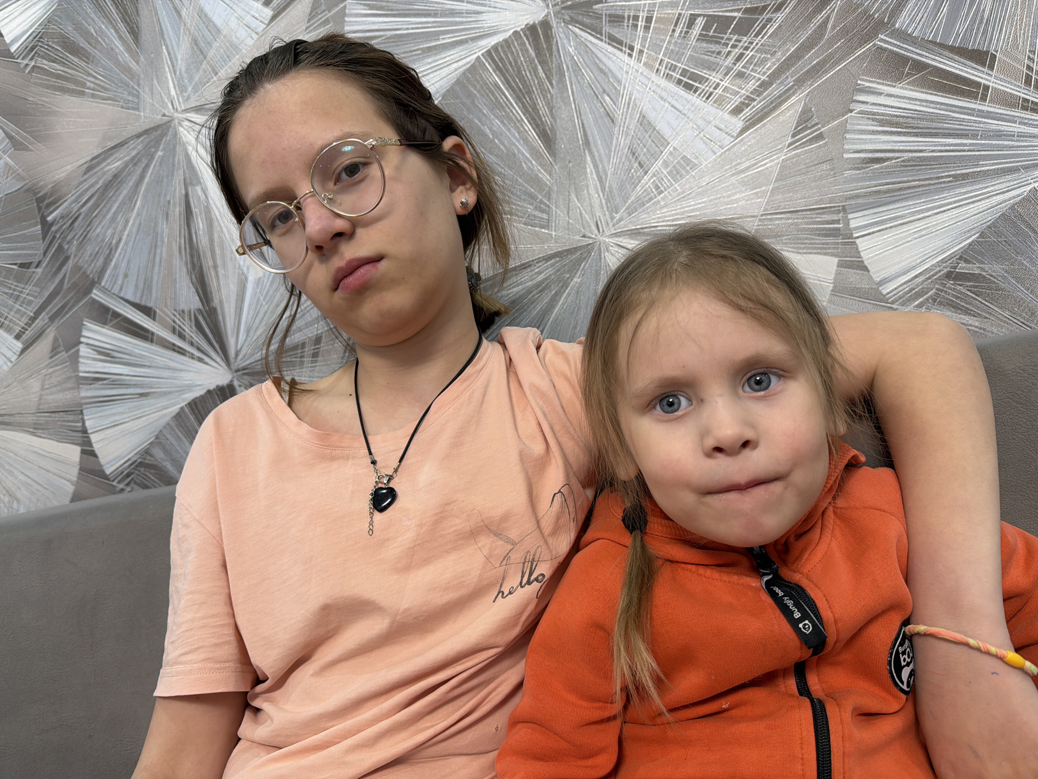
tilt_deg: -0.1
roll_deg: +12.0
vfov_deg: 56.8
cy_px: 390
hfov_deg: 71.6
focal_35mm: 24
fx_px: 720
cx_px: 519
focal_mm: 6.76
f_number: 1.78
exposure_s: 1/50
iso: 125
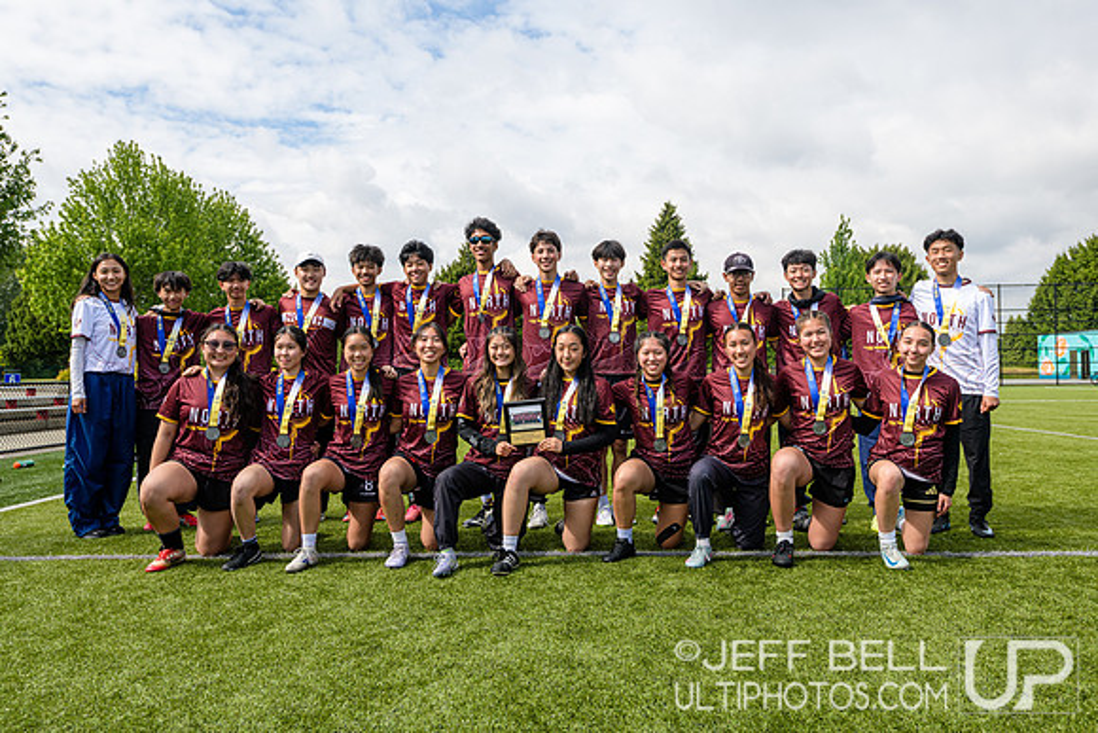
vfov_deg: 49.6
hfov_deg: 69.4
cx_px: 549
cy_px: 366
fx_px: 793
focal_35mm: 26
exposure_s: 1/800
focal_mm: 26
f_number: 5.6
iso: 200
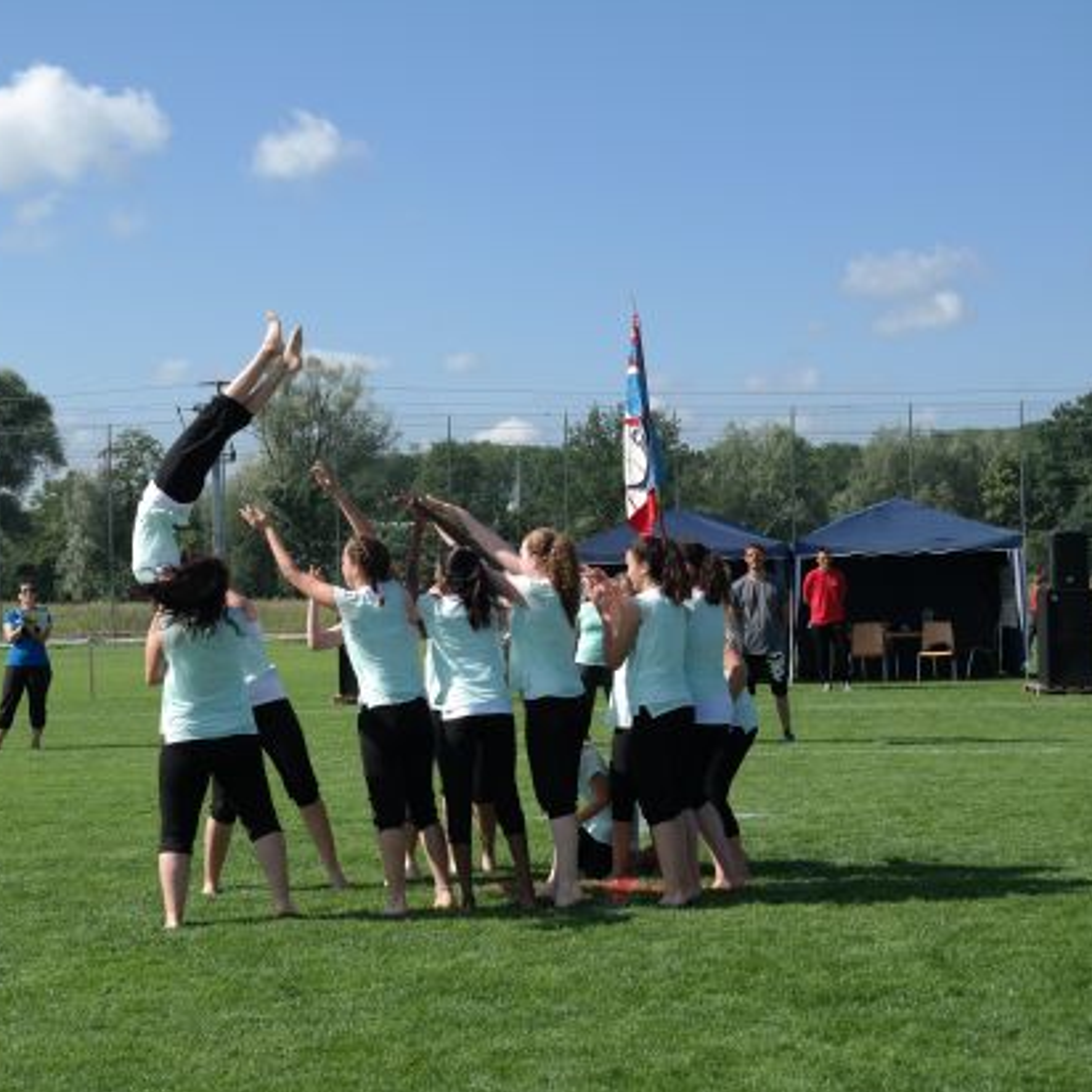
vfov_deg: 26.1
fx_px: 2356
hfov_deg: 26.0
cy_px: 537
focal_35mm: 66
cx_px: 384
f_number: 7.1
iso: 100
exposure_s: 1/320
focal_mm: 33
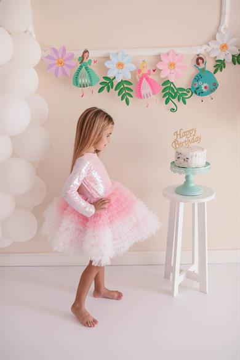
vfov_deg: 54.4
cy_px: 180
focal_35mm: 35
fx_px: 350
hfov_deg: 37.9
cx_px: 120
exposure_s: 1/250
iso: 100
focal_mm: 35
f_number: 2.2
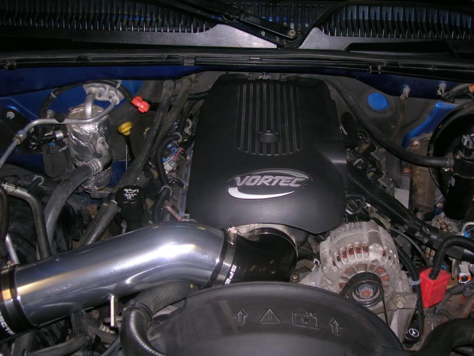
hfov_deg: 41.2
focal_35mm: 46
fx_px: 630
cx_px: 237
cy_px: 178
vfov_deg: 31.5
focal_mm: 7.7
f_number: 3.2
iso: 77
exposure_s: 1/60
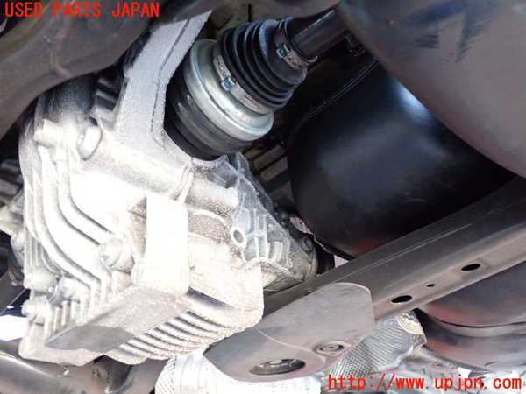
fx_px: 456
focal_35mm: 30
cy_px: 197
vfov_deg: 46.8
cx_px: 263
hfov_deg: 60.0
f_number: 2.3
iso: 640
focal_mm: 5.4
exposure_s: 1/30
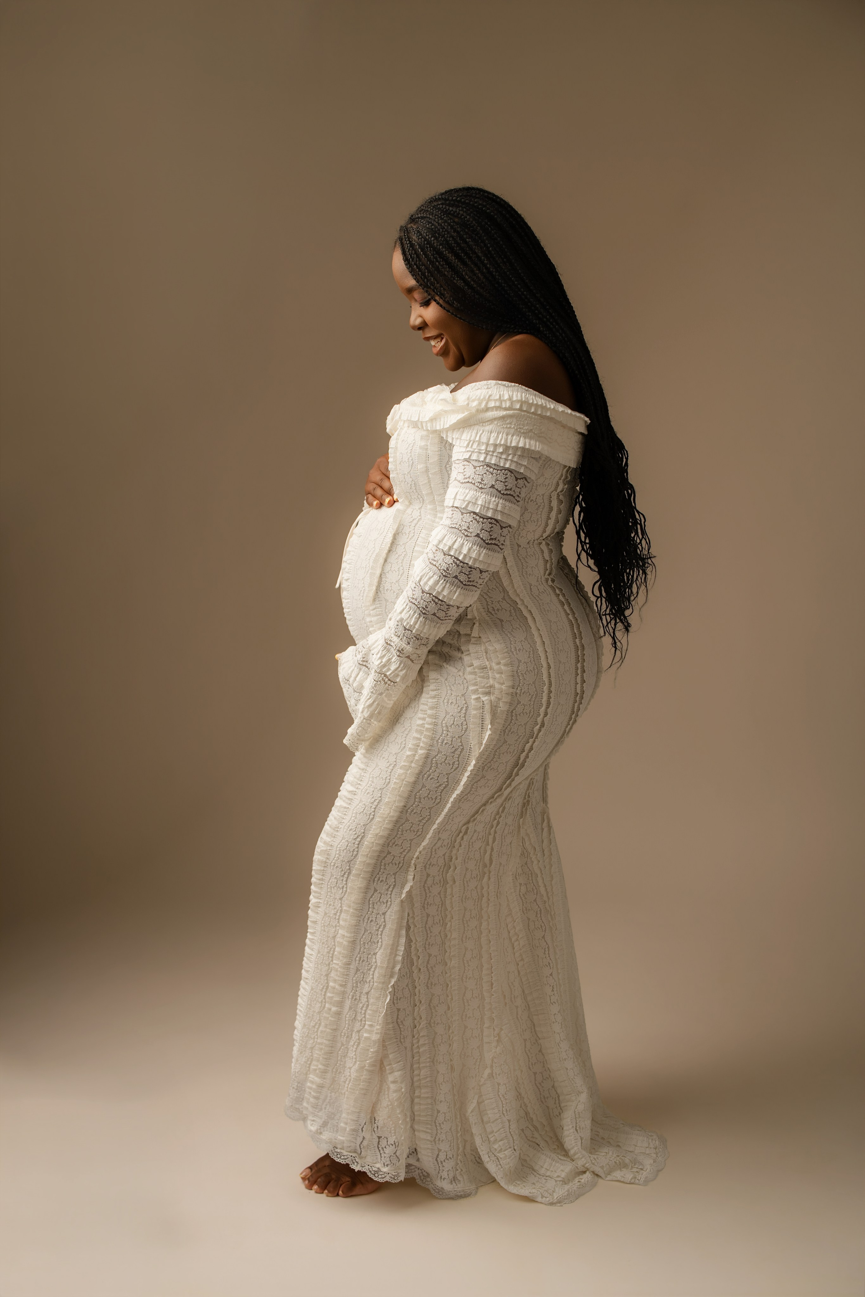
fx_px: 1622
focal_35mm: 45
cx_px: 432
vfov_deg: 43.6
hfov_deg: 29.9
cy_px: 648
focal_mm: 45
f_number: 4
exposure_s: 1/160
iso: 125
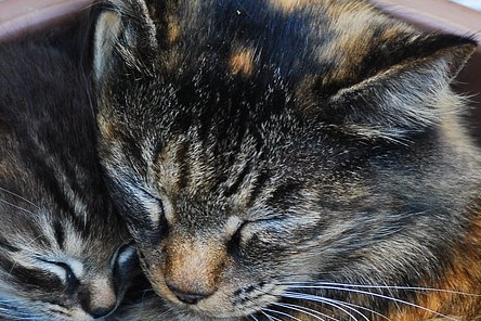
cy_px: 245
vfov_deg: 4.4
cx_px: 218
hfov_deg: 6.6
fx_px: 4168
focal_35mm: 312
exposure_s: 1/100
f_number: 5.6
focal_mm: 90
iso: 250
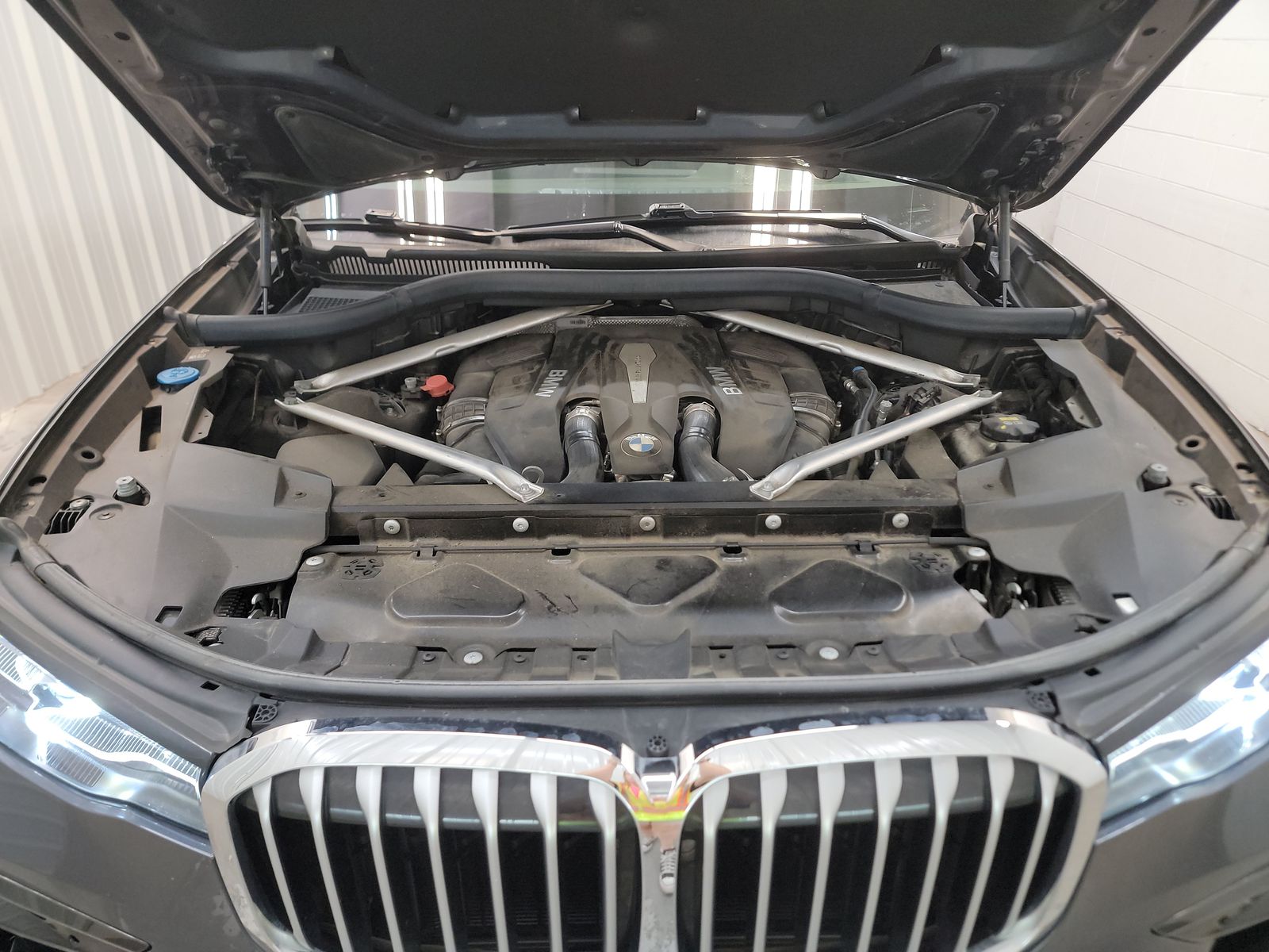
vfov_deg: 56.8
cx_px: 634
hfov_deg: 71.6
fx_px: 880
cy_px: 476
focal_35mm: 24
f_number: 1.8
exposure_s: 1/59
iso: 528
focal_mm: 6.7
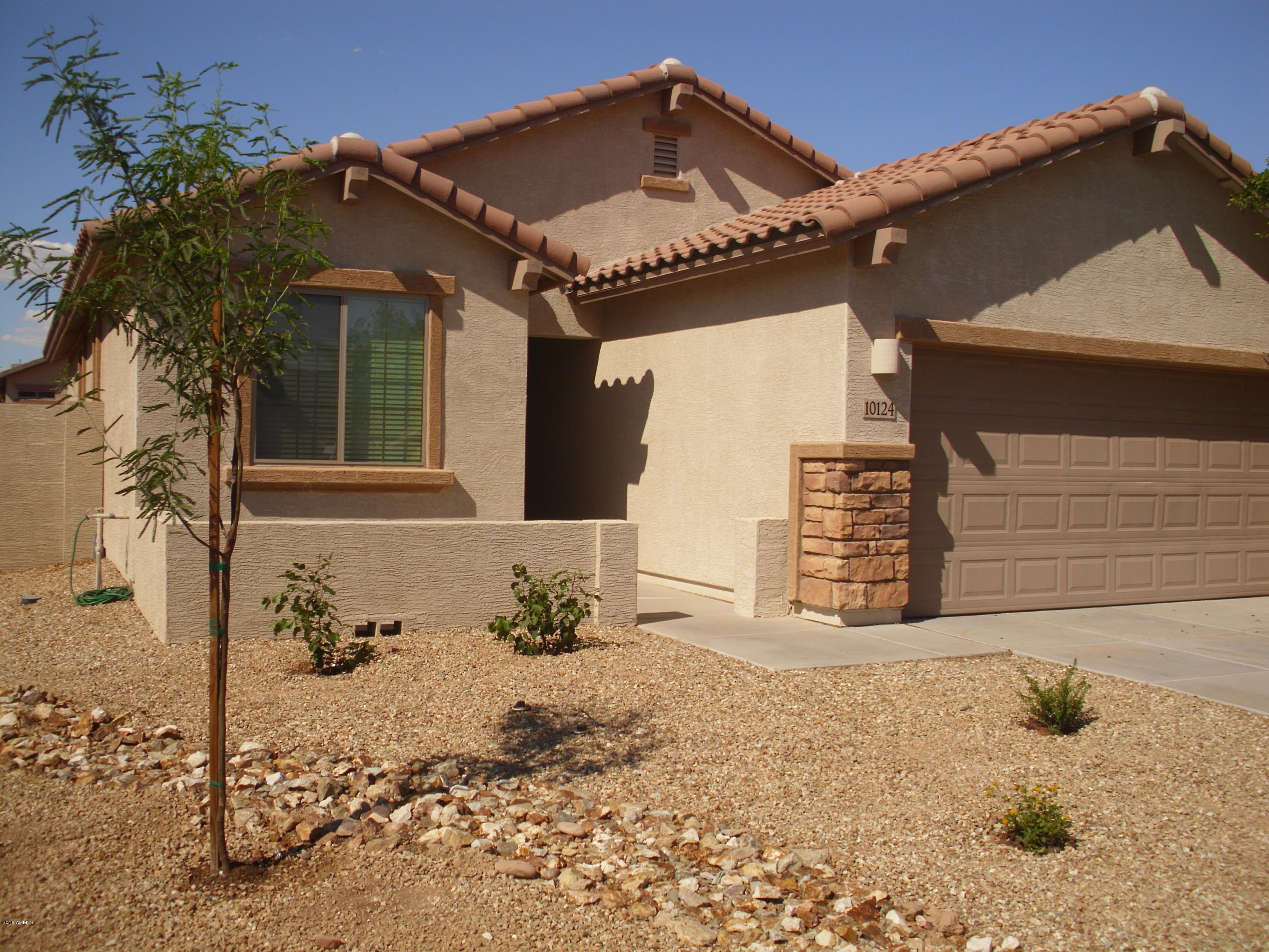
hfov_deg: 49.0
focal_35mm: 38
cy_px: 476
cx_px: 634
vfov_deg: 37.7
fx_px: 1393
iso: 50
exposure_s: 1/250
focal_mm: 6.3
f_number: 7.3
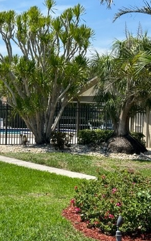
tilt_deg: -1.2
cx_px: -8
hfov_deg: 18.3
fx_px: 454
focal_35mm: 69
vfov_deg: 29.8
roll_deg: -2.3
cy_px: 119
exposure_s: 1/3367
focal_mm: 6.86
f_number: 1.78
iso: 64
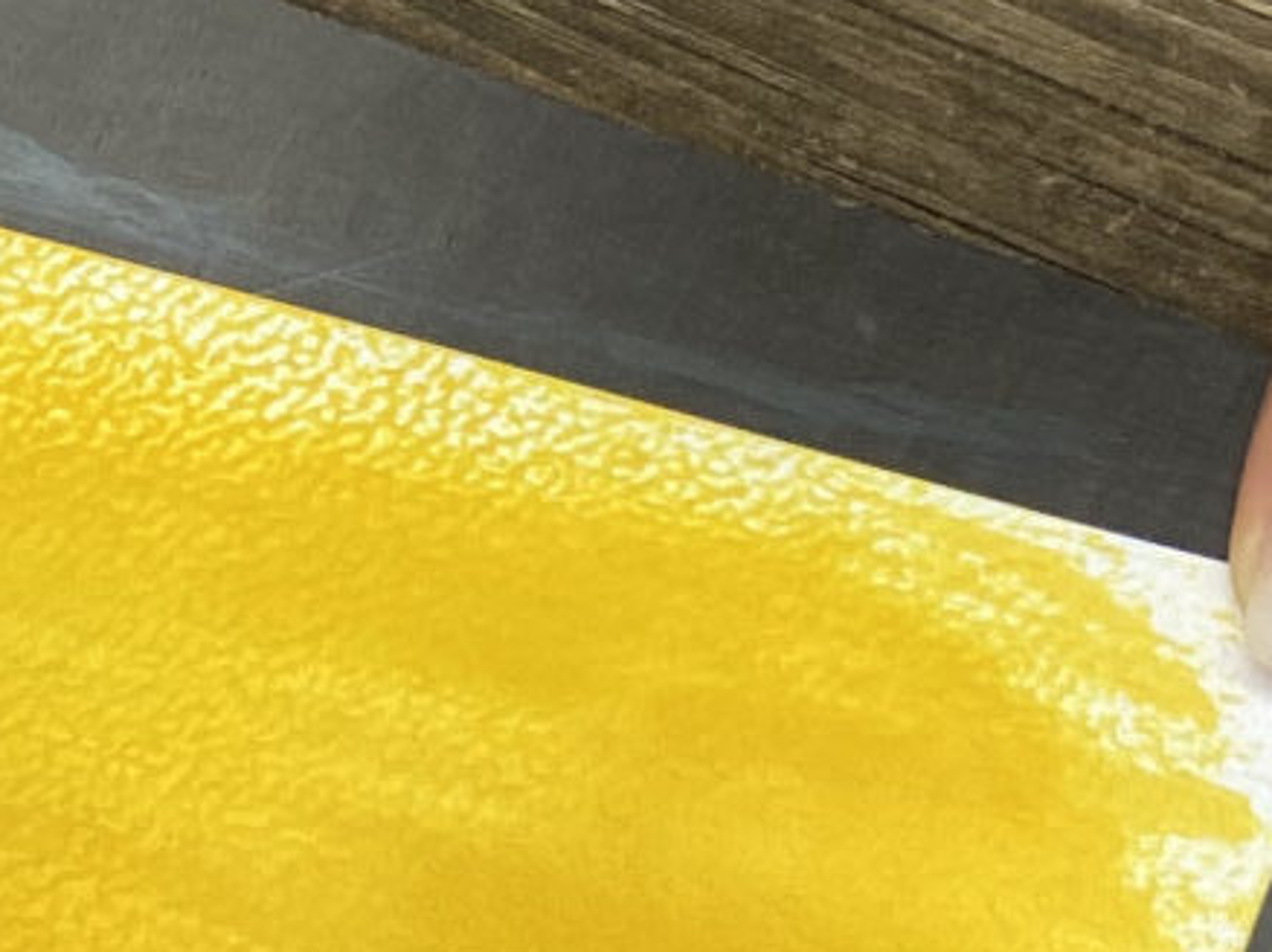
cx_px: -842
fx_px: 5582
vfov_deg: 9.6
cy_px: 1245
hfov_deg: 12.2
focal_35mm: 152
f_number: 1.8
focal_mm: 4.25
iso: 32
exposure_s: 1/666
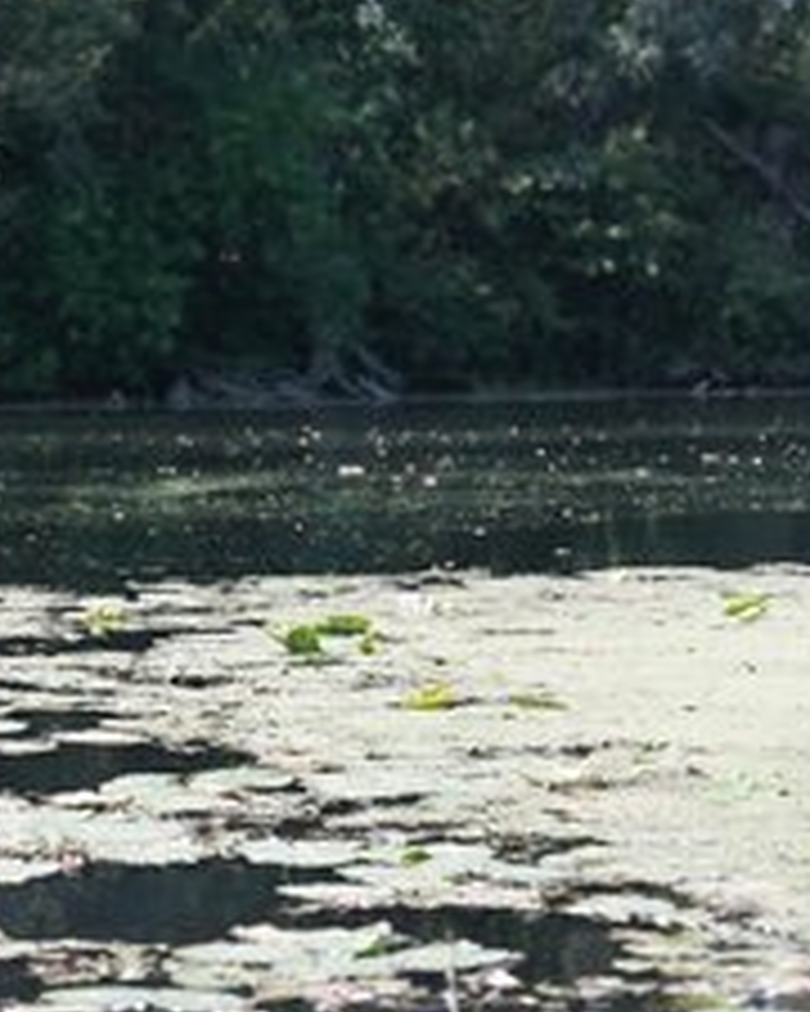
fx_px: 3506
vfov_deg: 16.4
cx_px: 184
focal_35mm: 117
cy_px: 537
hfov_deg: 13.1
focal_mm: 70
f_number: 2.8
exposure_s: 1/125
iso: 100
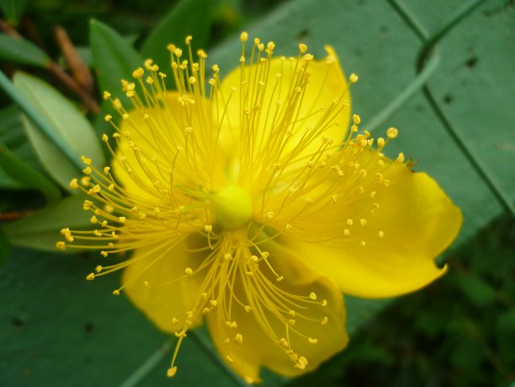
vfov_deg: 45.4
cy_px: 194
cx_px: 258
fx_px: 461
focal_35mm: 31
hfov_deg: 58.4
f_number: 2.8
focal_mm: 5.5
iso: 80
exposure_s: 1/640
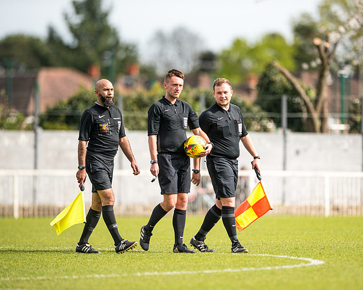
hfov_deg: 4.3
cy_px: 145
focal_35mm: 451
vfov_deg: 3.4
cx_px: 218
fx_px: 4838
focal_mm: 400
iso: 400
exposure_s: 1/4000
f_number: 4
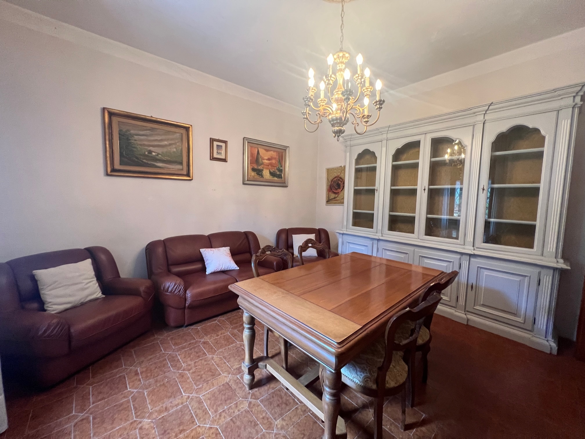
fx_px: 220
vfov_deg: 89.9
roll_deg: -1.1
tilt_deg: -5.8
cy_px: 220
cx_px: 292
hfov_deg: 106.2
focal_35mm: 13
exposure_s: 1/50
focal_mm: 1.57
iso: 500
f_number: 1.8
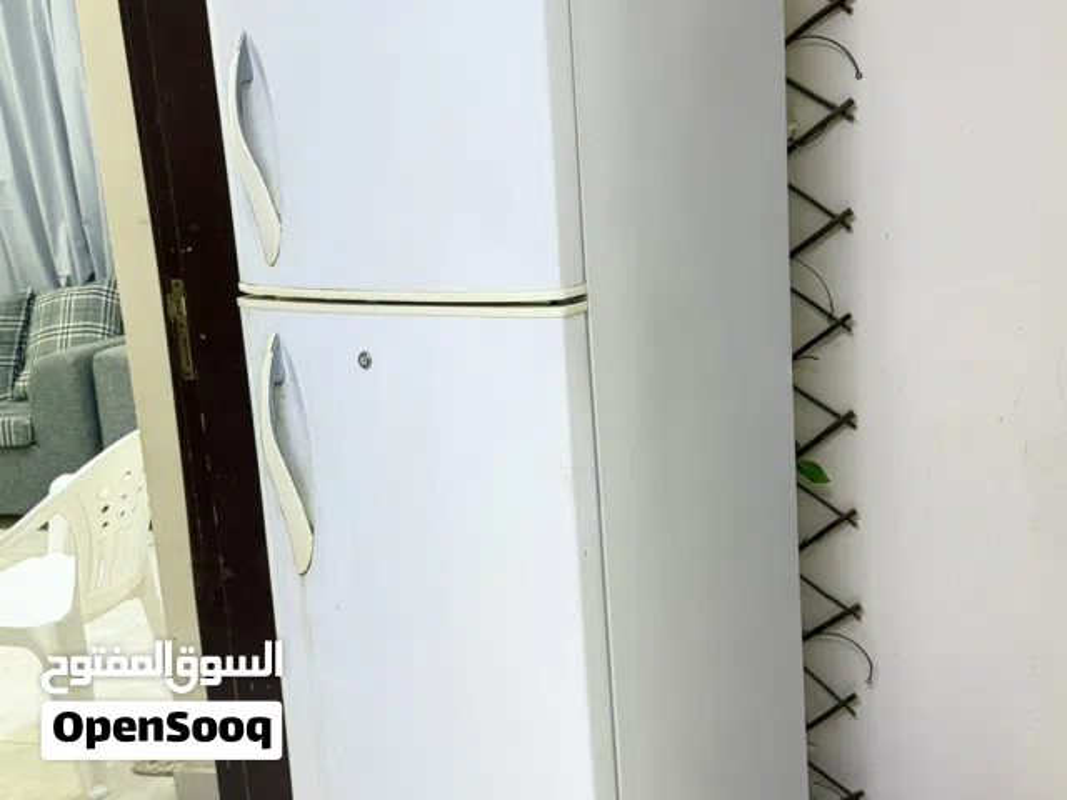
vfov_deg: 56.8
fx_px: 740
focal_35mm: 24
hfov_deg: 71.6
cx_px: 534
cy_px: 400
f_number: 1.78
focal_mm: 6.76
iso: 640
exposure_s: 1/33
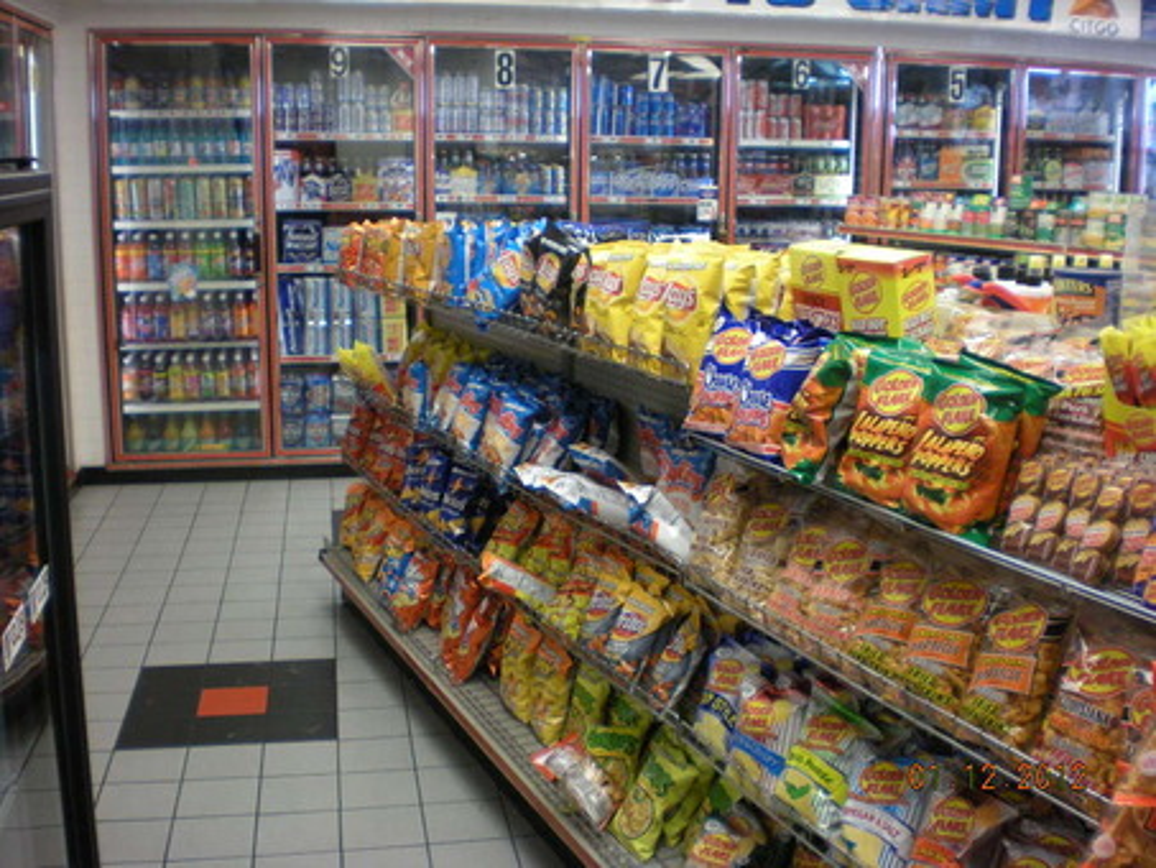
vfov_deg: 37.7
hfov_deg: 49.0
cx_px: 578
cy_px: 434
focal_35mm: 38
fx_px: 1269
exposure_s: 1/45
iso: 200
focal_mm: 6.3
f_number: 3.1
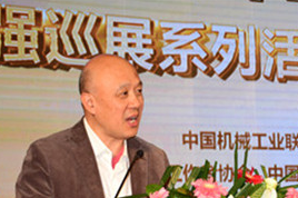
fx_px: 1323
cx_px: 211
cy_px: 201
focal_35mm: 160
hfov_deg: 12.8
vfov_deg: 8.5
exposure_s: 1/100
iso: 400
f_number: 4.8
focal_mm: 52
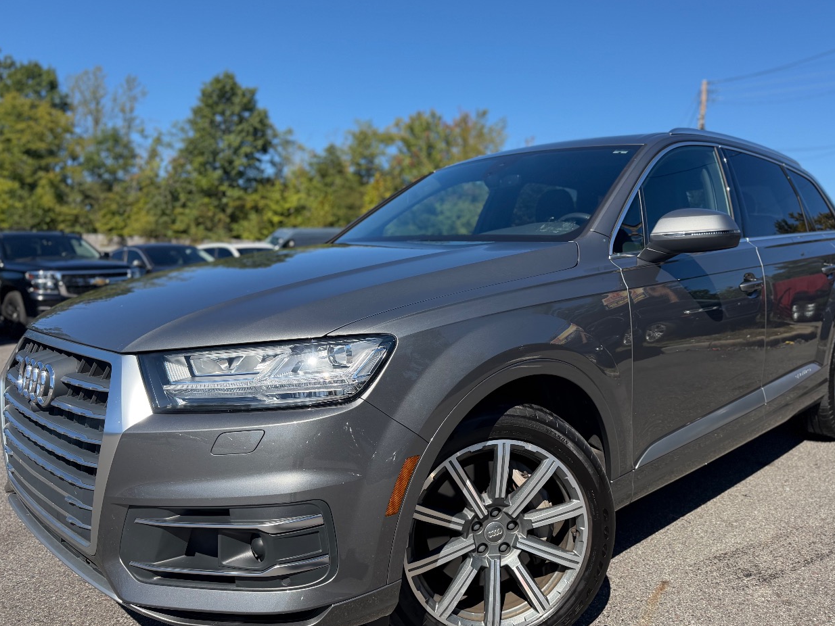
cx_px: 464
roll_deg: -1.0
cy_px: 306
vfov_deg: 49.8
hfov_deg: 63.3
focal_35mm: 28
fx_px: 676
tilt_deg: -2.7
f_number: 1.78
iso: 100
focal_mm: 6.76
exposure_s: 1/3953
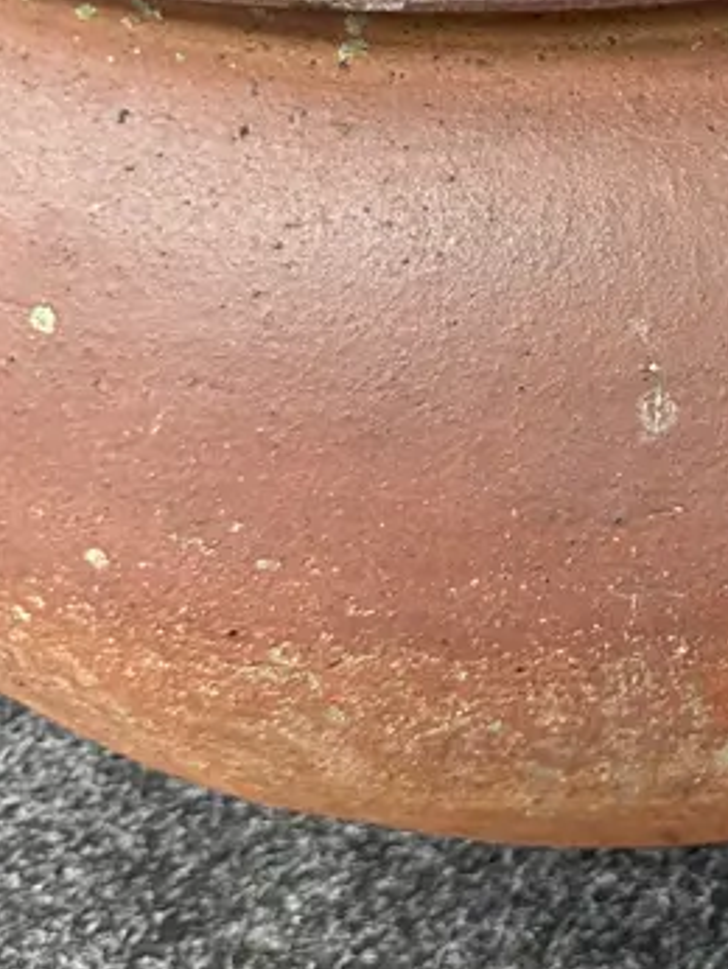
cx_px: 983
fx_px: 1988
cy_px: 246
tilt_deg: -36.7
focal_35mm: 71
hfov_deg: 19.0
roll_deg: +1.8
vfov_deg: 27.0
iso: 320
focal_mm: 6.86
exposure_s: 1/50
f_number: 1.78
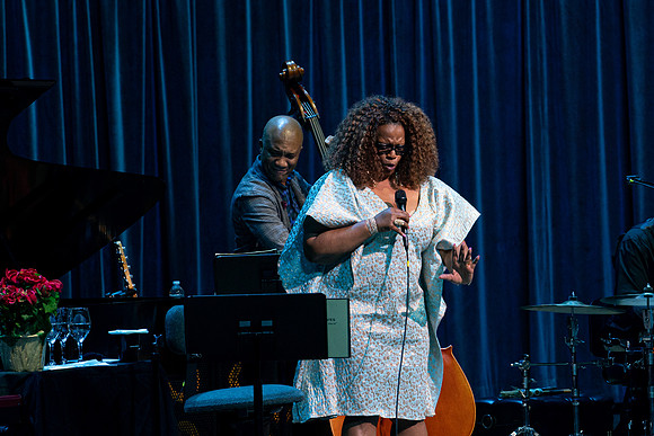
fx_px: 4928
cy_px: 263
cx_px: 344
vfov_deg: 5.1
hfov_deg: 7.6
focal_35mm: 271
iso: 2500
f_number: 6.3
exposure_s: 1/250
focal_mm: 184
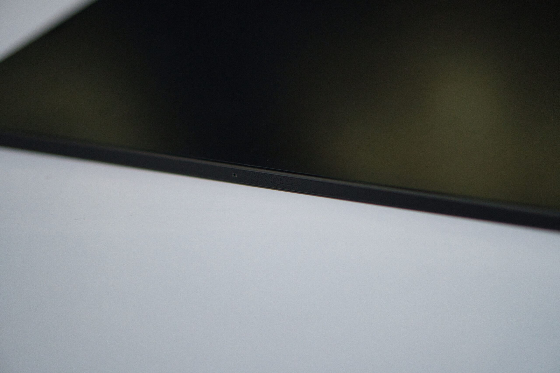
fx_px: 1166
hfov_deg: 27.0
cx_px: 280
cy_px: 186
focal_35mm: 75
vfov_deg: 18.2
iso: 1250
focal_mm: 50
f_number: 1.8
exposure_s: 1/200
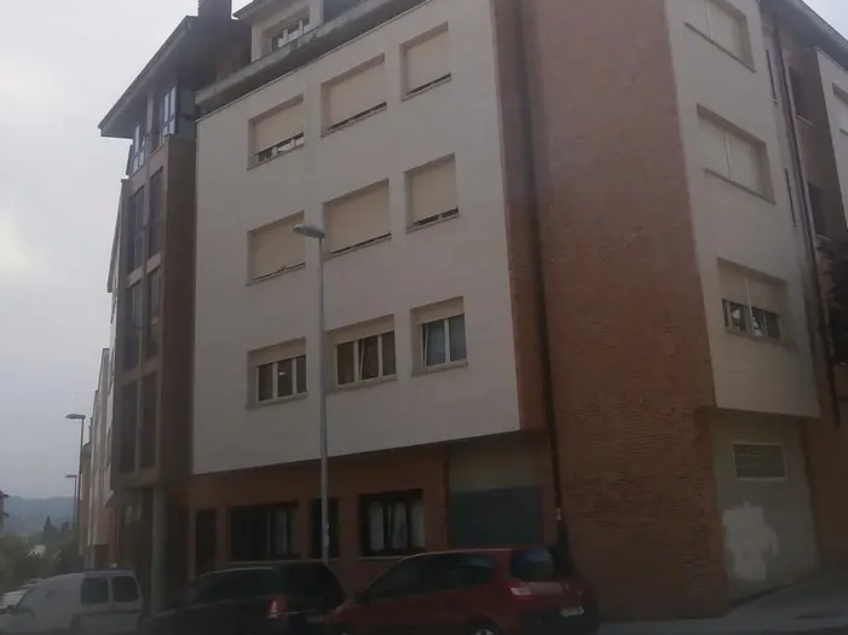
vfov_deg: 37.6
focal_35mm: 38
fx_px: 930
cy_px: 267
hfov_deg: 48.8
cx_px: 494
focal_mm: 4.7
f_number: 2.8
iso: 80
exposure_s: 1/1600
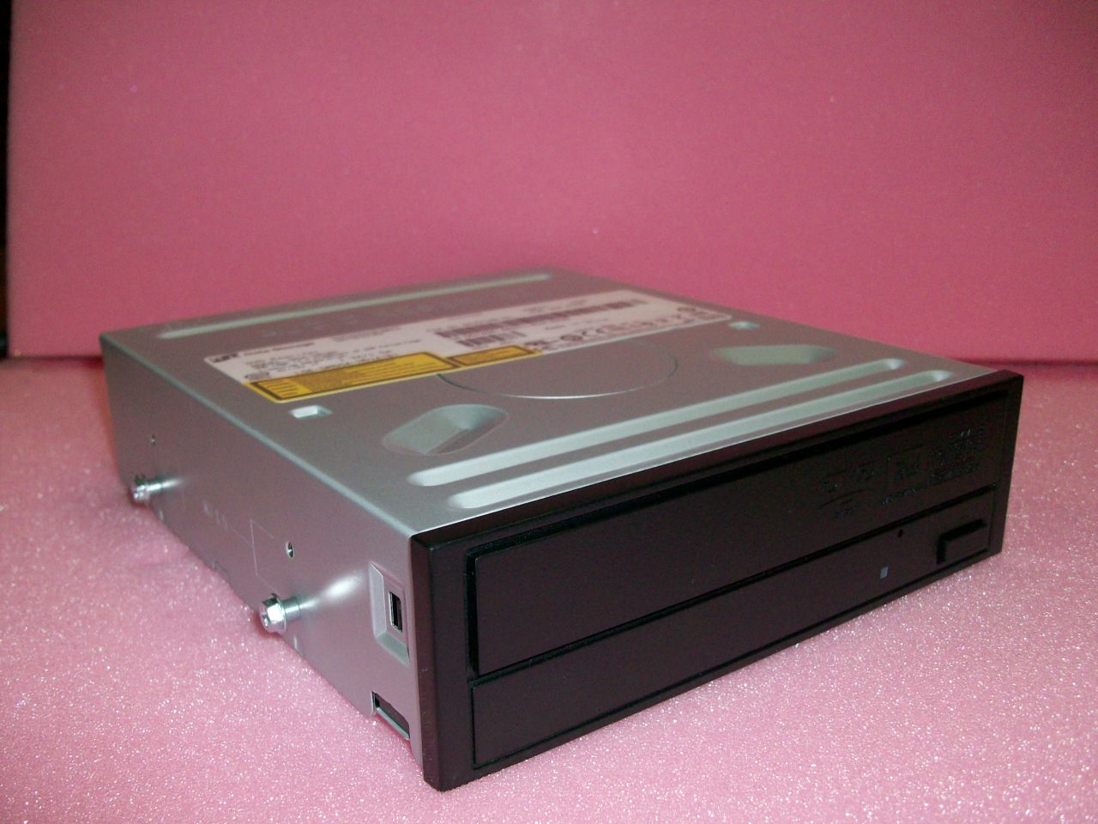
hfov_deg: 54.0
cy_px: 412
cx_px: 549
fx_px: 1078
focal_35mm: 34
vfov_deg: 41.8
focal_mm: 5.7
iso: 160
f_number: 2.8
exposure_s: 1/60
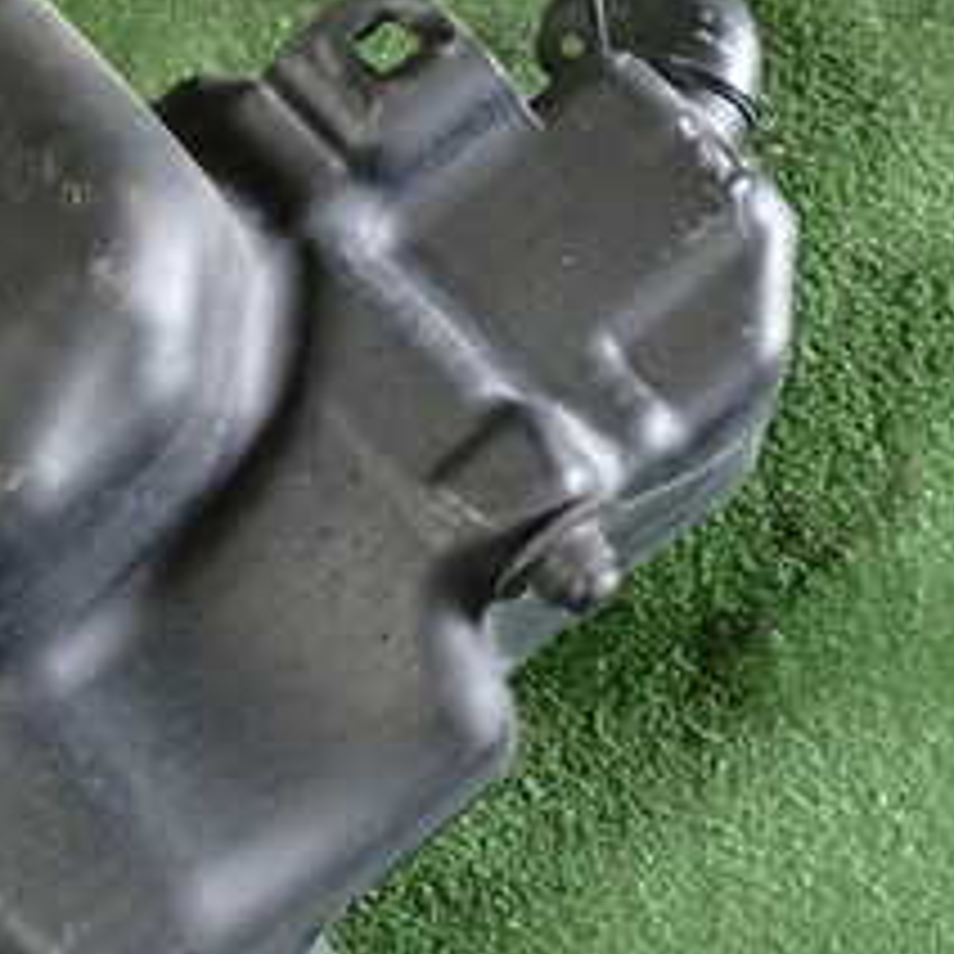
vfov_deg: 22.6
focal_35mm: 75
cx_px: 112
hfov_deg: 22.5
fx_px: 2339
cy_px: 135
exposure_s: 1/30
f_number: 2.3
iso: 320
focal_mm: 5.4
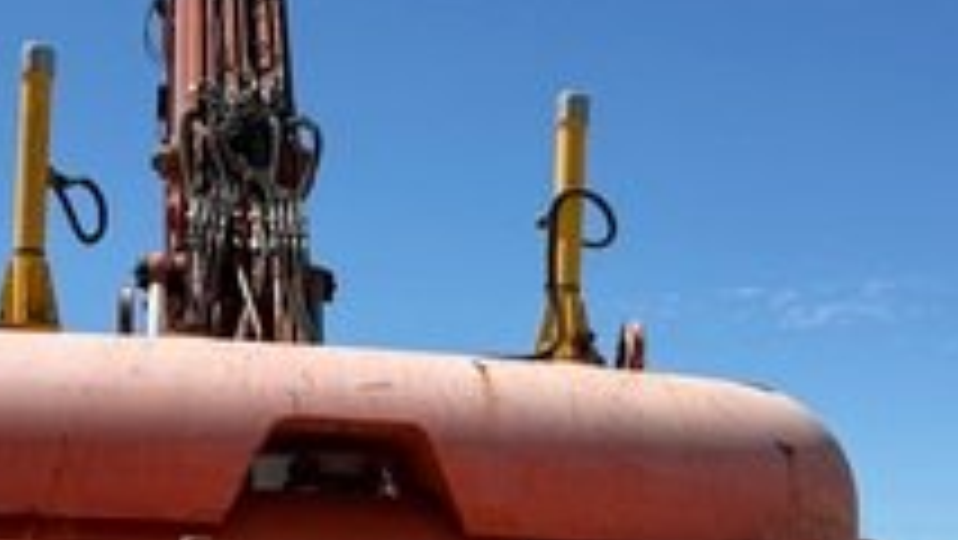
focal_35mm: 80
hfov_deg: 26.5
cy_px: 558
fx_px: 2033
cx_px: 414
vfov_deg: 14.8
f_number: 1.78
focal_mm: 6.76
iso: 80
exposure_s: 1/5714
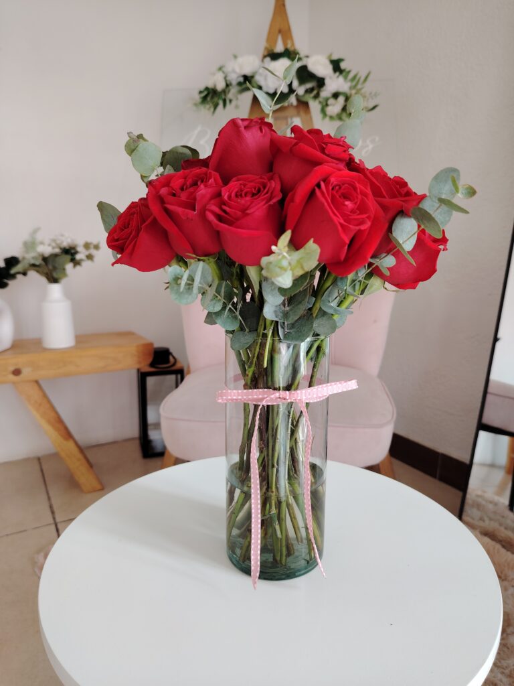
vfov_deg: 71.6
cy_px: 343
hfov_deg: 56.8
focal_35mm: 24
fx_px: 475
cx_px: 257
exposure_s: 1/100
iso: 428
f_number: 1.75
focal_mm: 5.25
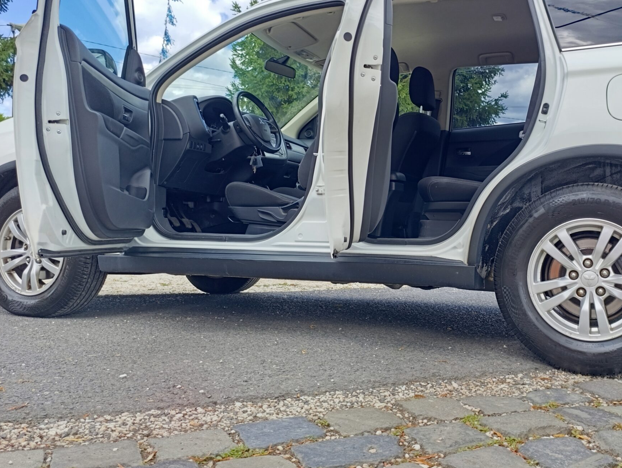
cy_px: 202
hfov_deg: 53.1
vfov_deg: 41.8
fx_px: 612
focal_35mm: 34
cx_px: 399
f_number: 1.6
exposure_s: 1/168
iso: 50
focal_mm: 6.14
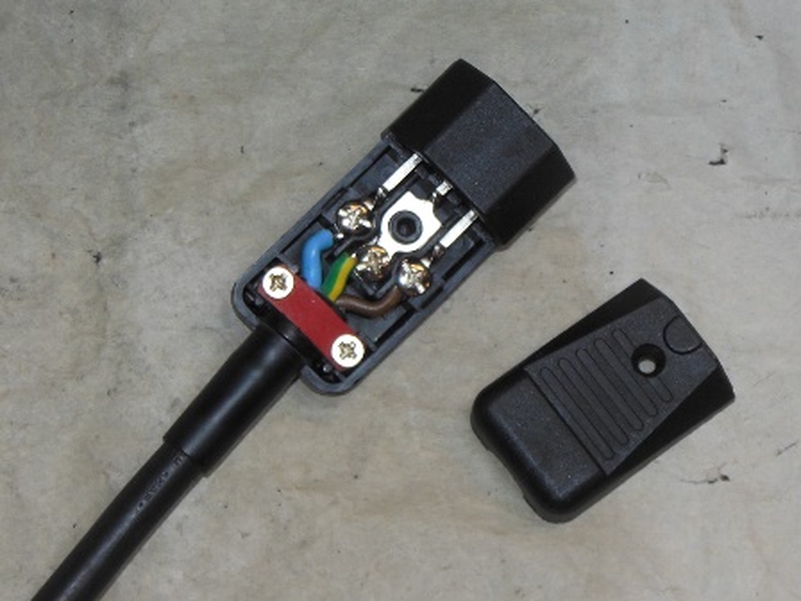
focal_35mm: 76
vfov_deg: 19.4
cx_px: 400
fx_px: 1759
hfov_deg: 25.7
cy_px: 300
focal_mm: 13.6
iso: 125
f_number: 4.4
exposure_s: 1/60
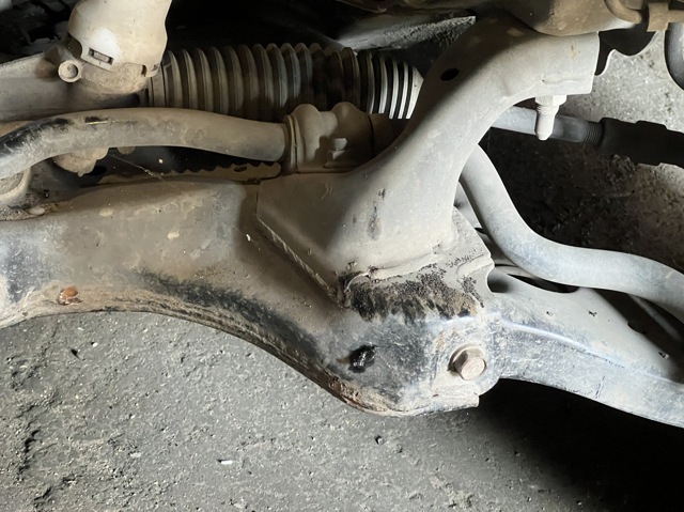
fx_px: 1520
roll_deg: -2.7
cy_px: 256
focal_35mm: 77
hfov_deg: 25.4
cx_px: 342
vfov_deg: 19.1
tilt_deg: -32.0
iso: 1000
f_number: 2.8
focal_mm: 9
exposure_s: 1/33
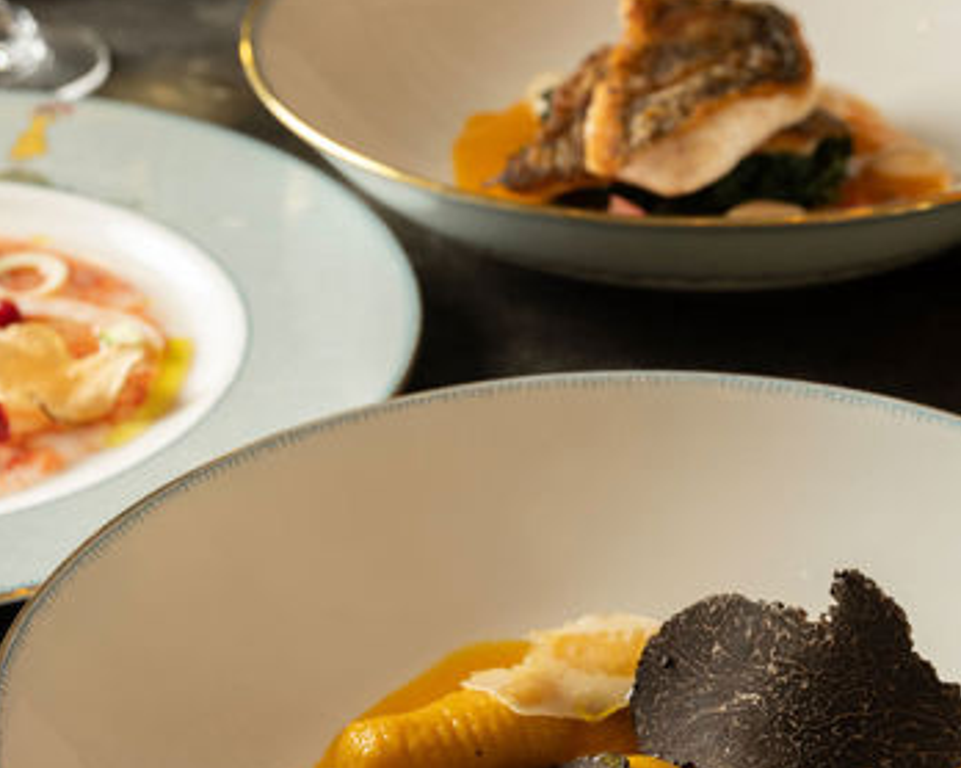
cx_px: 608
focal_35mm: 118
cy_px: 577
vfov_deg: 13.0
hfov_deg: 16.3
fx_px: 3354
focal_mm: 57
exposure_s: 1/200
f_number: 8
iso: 400
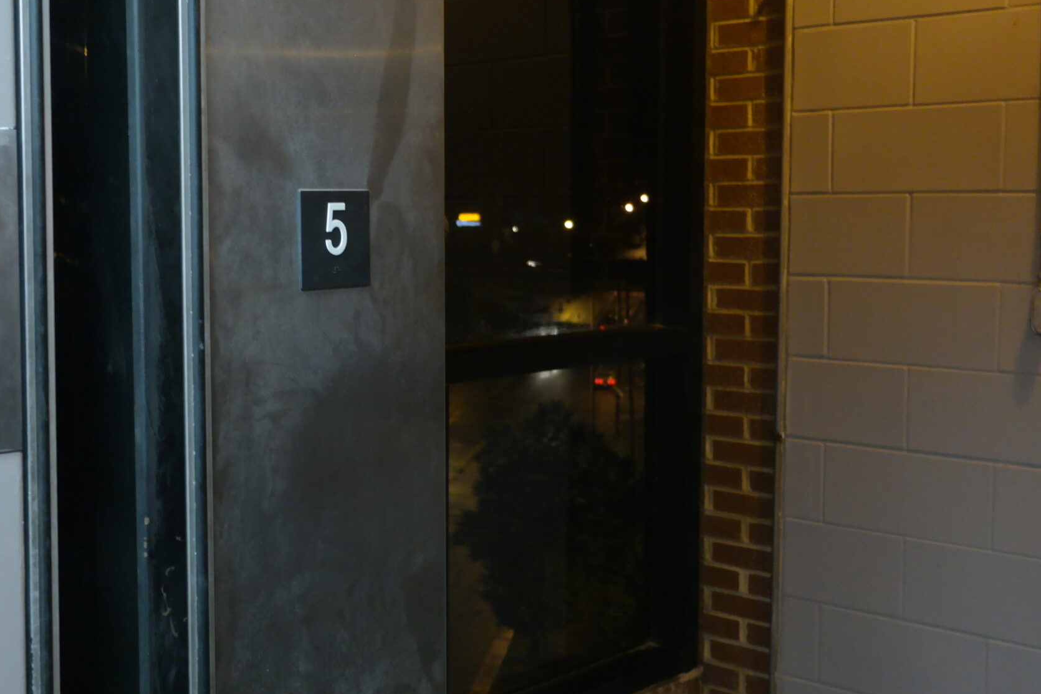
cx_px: 343
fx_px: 1330
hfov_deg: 42.2
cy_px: 306
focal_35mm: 46
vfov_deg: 29.2
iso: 800
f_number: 3.5
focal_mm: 20
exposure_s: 1/40
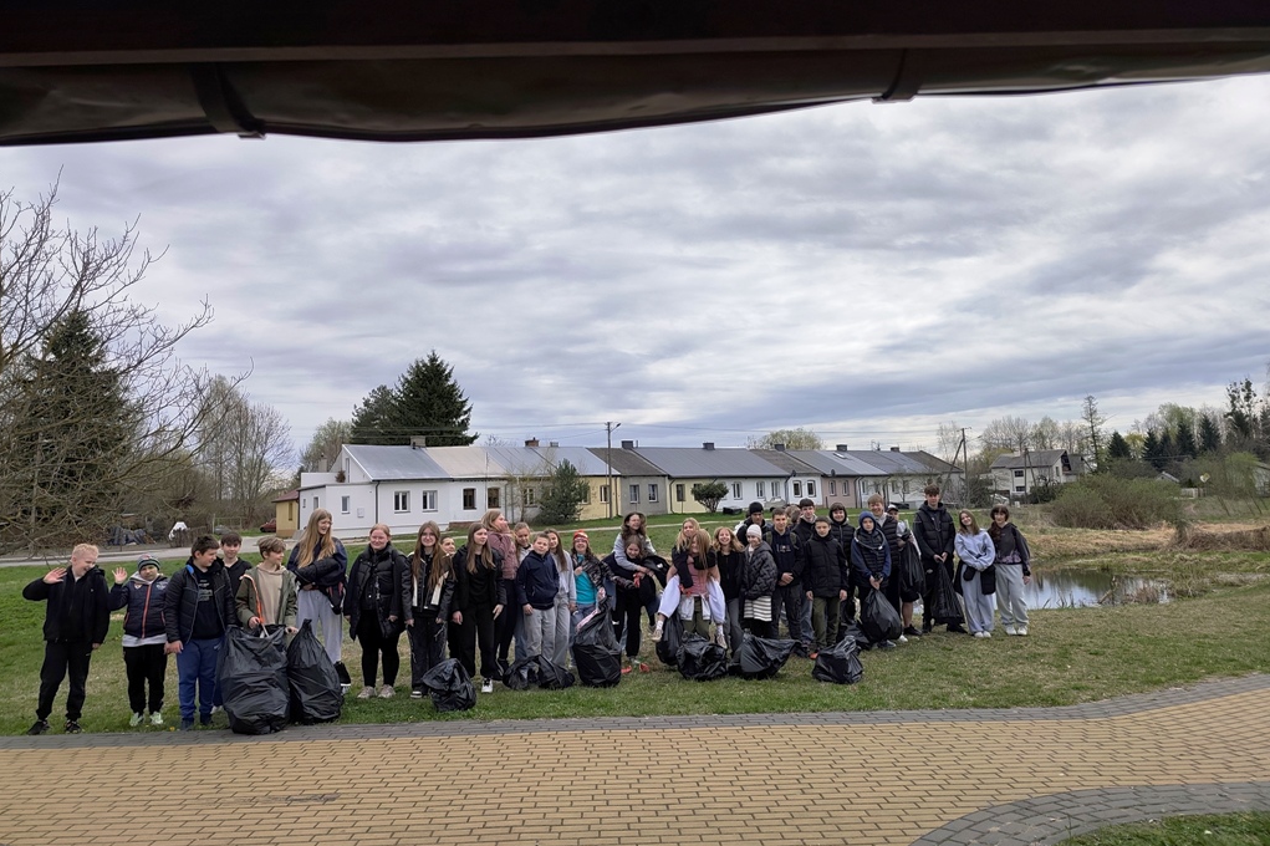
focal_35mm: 24
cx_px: 634
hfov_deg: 73.8
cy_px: 388
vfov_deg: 53.0
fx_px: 846
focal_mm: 6.19
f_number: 1.65
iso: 50
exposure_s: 1/1282
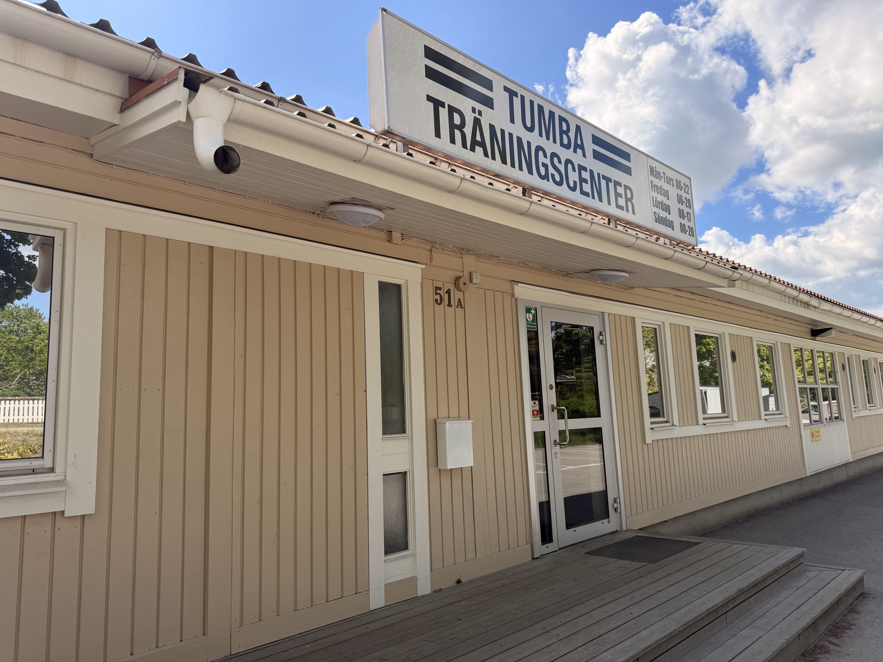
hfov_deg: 71.6
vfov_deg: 56.8
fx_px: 612
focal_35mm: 24
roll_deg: +2.6
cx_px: 442
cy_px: 331
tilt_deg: +8.9
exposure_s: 1/4405
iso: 100
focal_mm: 6.76
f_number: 1.78
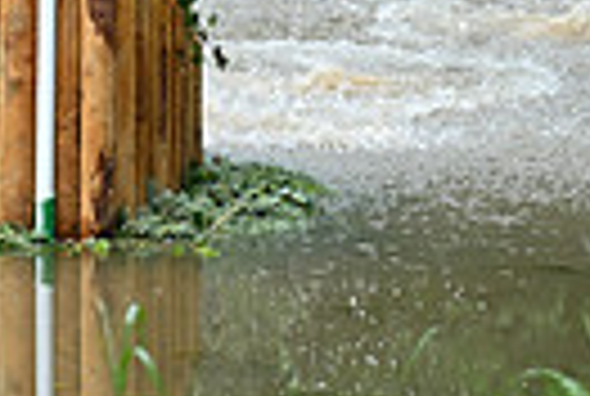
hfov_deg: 3.1
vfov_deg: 2.1
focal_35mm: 663
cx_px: -585
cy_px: -205
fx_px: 10891
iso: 360
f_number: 3.5
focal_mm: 150
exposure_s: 1/1250
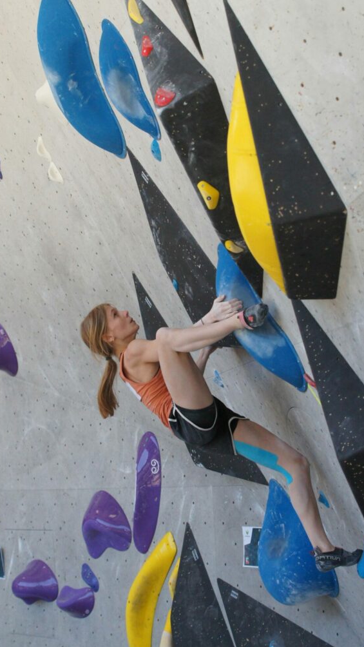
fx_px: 1921
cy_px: 318
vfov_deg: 19.1
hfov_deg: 10.8
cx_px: 195
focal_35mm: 112
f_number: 4
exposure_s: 1/2000
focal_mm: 70
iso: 1600
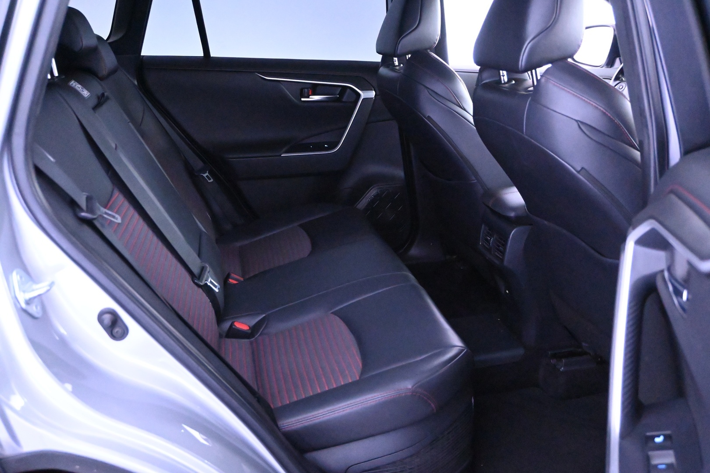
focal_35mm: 34
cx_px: 355
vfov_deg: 39.1
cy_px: 236
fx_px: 666
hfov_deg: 56.1
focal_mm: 22.5
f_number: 4
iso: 16000
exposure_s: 1/40
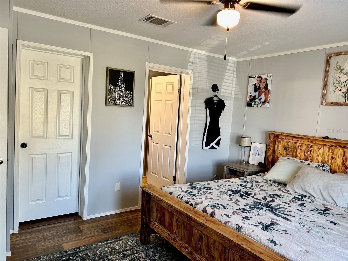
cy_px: 130
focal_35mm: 26
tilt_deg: -4.8
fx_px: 261
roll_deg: -3.1
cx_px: 174
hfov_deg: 67.3
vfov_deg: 53.1
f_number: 1.5
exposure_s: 1/60
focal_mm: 5.7
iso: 80
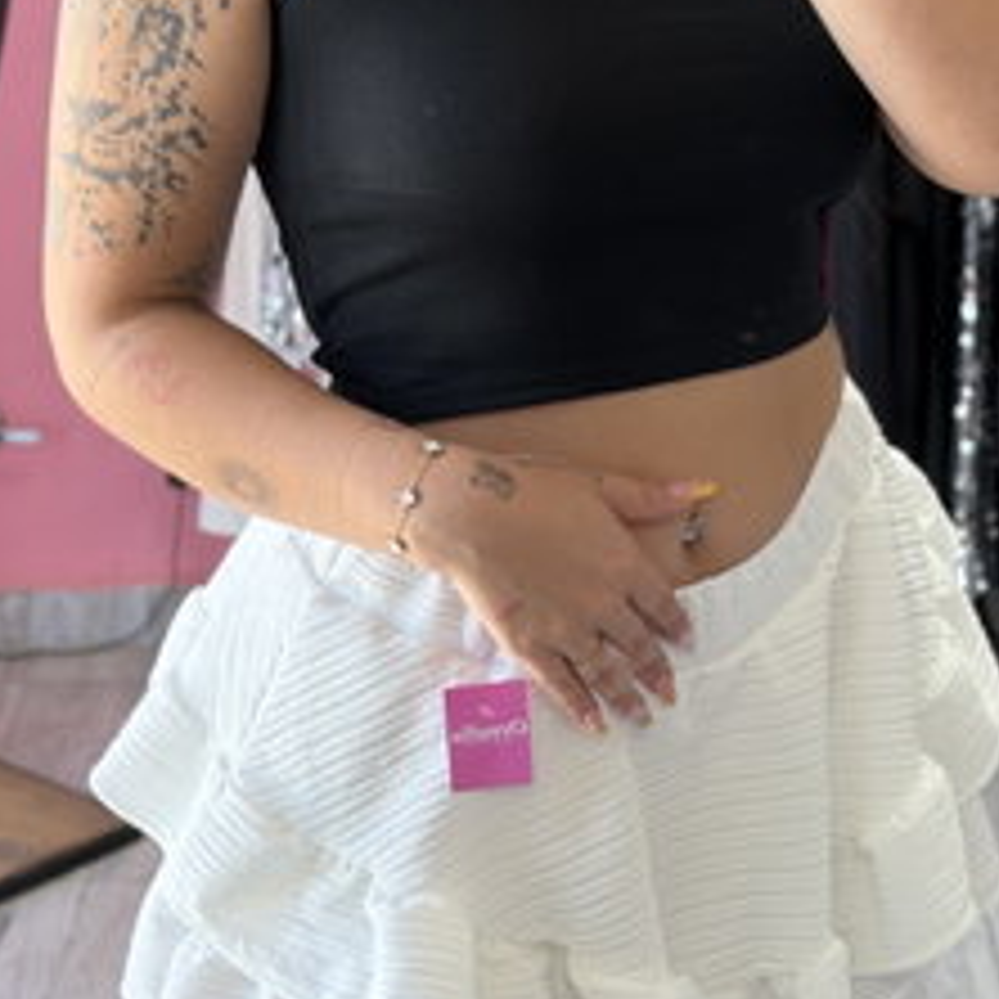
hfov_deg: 17.1
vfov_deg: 16.8
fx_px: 3330
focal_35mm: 102
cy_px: 92
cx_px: 567
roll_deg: +1.3
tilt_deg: -12.2
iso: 80
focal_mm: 6.76
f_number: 1.78
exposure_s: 1/121
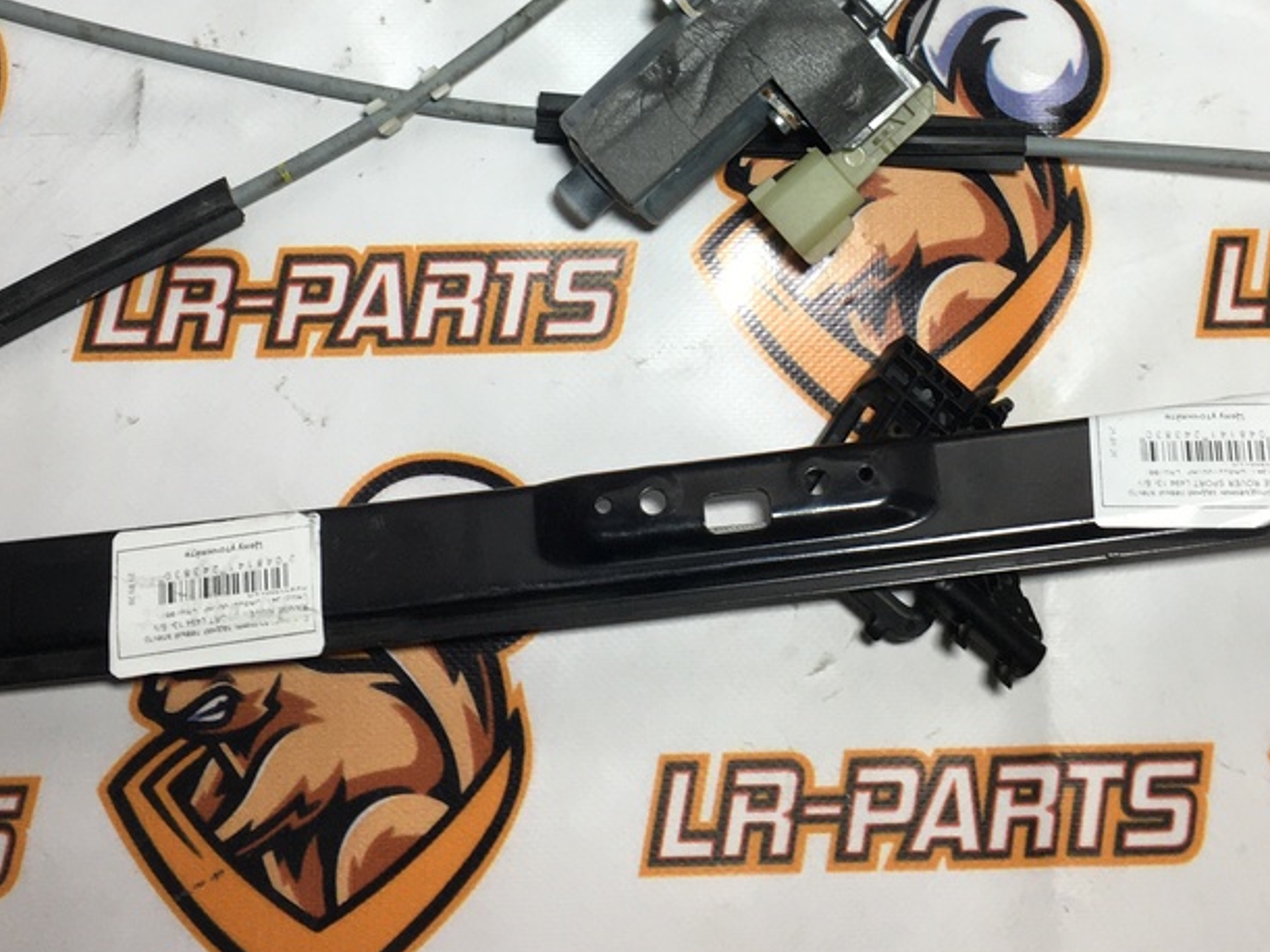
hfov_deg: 33.7
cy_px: 54
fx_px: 2091
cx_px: 711
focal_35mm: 57
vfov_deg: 24.7
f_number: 2.2
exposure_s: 1/100
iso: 40
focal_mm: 4.15
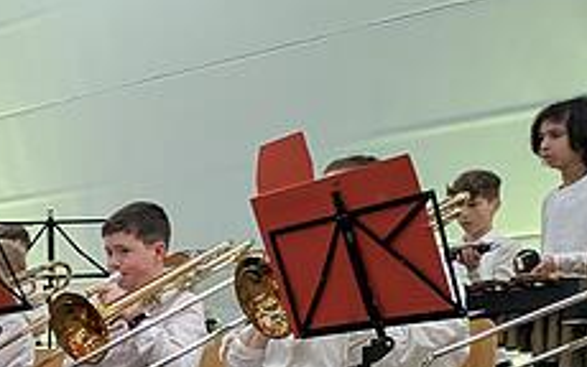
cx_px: -163
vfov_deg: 13.6
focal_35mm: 92
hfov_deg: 20.7
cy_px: 497
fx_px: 1473
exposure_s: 1/33.3
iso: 421
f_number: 1.89
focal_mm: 5.43
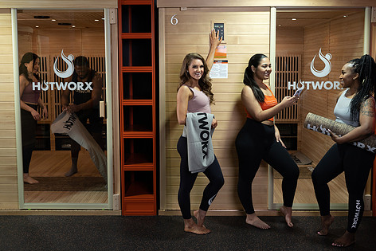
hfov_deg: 45.4
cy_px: 102
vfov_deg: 31.1
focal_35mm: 43
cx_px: 186
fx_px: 449
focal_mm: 35
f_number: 4.5
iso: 640
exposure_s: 1/125
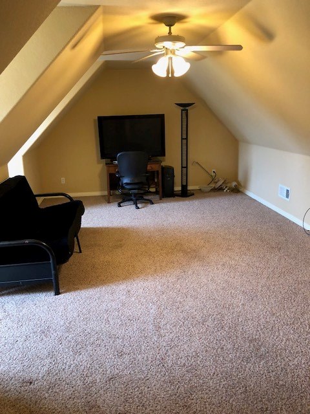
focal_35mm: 28
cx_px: 155
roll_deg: +2.2
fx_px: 334
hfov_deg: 49.7
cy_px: 207
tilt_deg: -13.5
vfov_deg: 63.4
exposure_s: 1/15
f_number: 1.8
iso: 64
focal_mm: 3.99
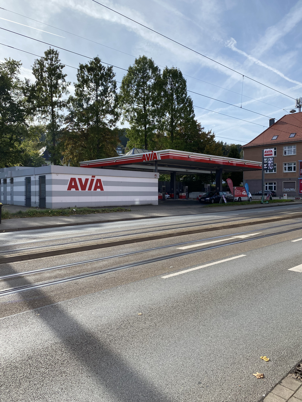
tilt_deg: +0.1
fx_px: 302
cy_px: 201
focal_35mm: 26
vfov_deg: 67.3
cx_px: 151
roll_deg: +0.6
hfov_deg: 53.1
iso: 32
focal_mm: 4.25
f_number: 1.8
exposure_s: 1/2817
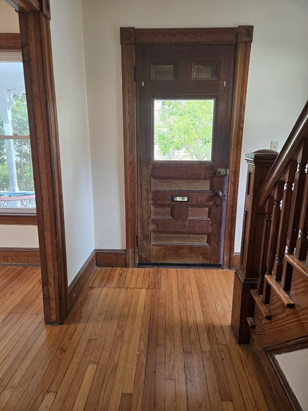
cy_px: 206
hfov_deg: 58.9
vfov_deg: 73.9
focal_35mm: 23
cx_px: 154
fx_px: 273
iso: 160
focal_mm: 5.4
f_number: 1.8
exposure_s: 1/120
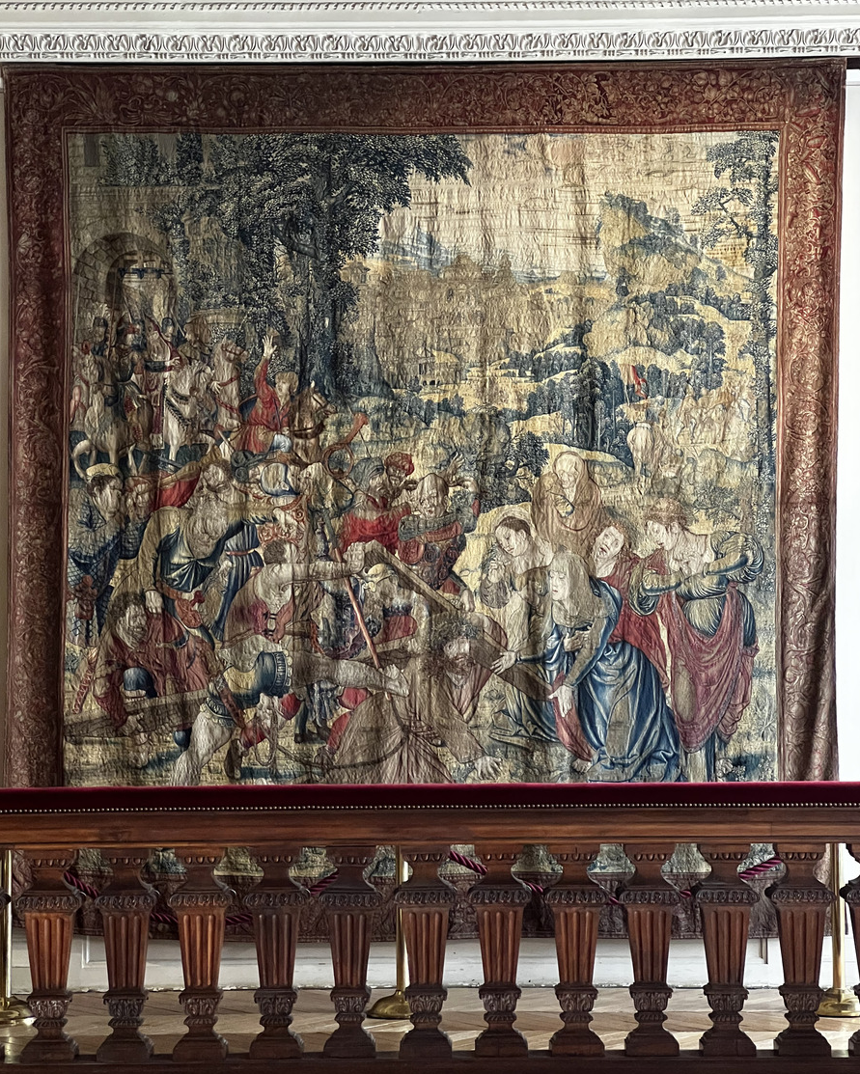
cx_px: 429
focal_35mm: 81
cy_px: 514
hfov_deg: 19.0
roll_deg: +0.5
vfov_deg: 23.6
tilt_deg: +2.3
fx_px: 2576
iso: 800
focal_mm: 9
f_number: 2.8
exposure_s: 1/34
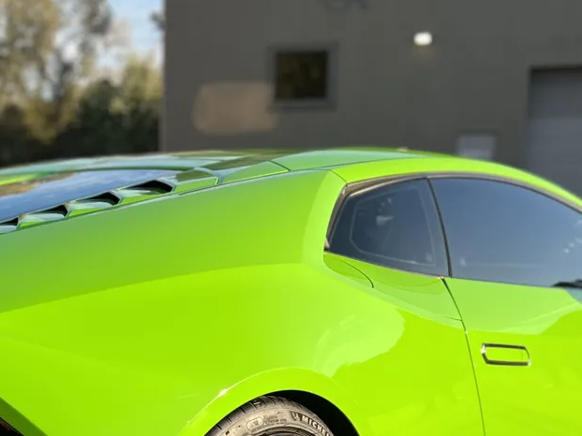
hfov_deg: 28.1
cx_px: 83
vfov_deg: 21.0
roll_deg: +0.7
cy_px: 457
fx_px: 1127
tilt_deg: -14.5
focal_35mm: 67
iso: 50
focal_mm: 5.7
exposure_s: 1/1468
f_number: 1.5
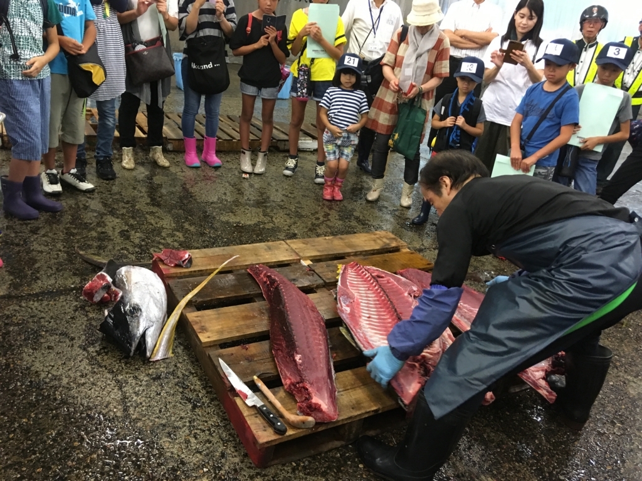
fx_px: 538
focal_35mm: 29
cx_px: 321
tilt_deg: -21.5
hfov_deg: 61.7
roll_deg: -8.2
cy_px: 240
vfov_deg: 48.2
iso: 160
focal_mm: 4.15
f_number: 2.2
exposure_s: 1/30
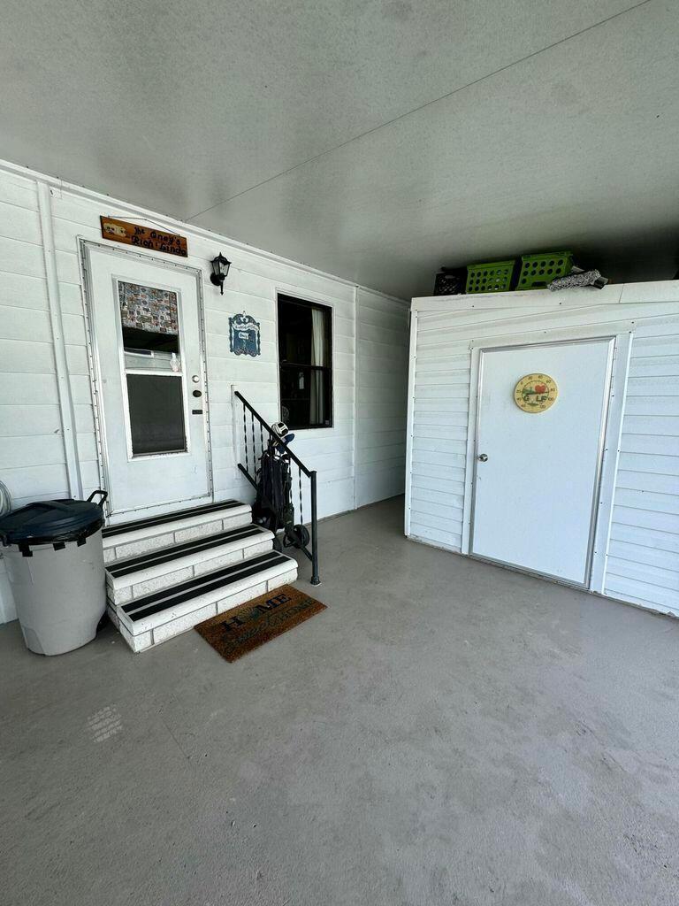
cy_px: 453
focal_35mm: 14
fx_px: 366
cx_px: 340
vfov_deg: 102.1
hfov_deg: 85.7
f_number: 2.2
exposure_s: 1/267
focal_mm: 2.22
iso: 40
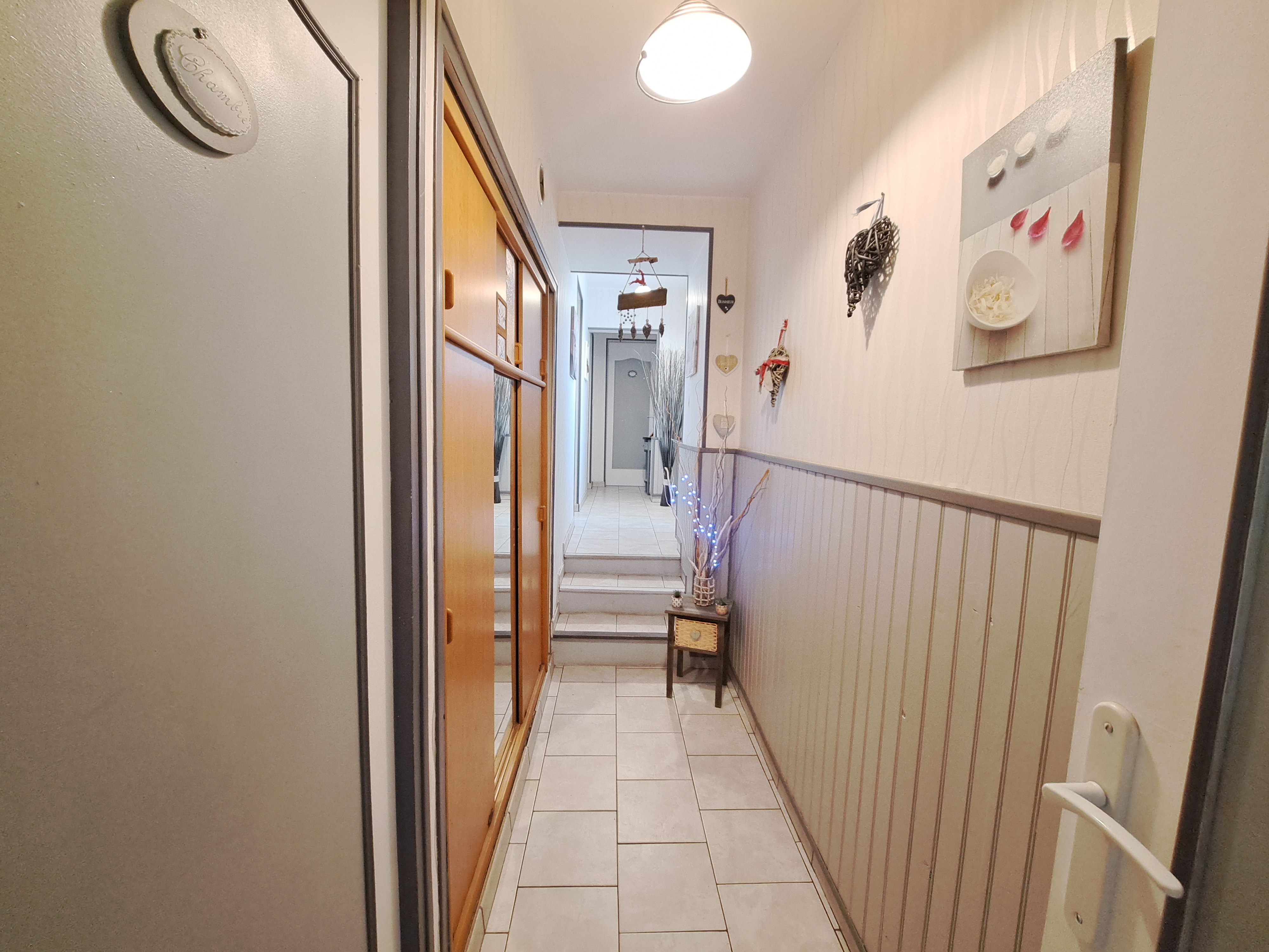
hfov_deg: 106.2
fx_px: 477
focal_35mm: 13
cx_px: 634
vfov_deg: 89.9
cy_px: 476
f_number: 2.2
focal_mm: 1.74
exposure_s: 1/25
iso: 200
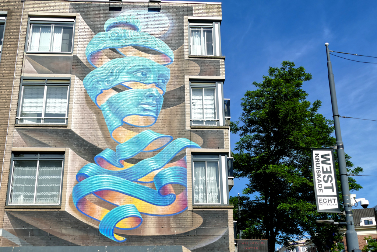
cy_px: 126
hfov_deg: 43.6
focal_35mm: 45
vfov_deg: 29.9
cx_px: 188
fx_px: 471
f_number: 4.5
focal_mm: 16.5
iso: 125
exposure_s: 1/1600
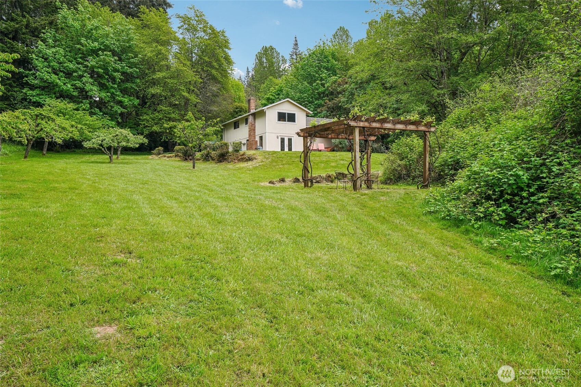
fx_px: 420
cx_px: 290
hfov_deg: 69.4
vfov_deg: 49.5
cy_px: 194
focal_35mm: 26
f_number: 8
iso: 400
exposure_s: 1/160
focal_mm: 26
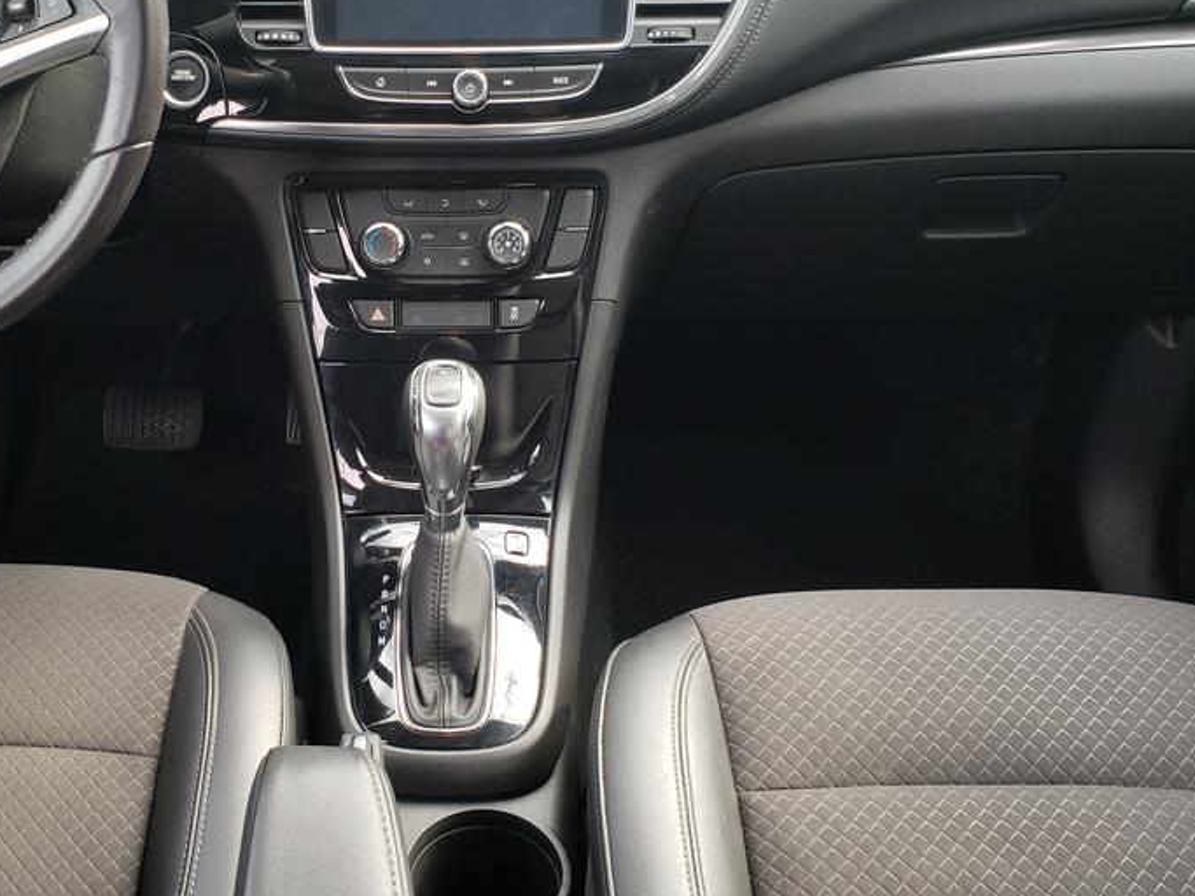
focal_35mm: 39
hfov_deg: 47.5
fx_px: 1346
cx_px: 451
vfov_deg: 36.7
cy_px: 368
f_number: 2.4
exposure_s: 1/60
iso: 64
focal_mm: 4.3
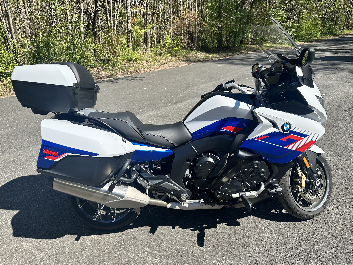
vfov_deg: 56.8
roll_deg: +2.6
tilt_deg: -21.4
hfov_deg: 71.6
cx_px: 176
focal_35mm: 24
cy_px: 132
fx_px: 245
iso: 80
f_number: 1.78
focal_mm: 6.86
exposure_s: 1/2410
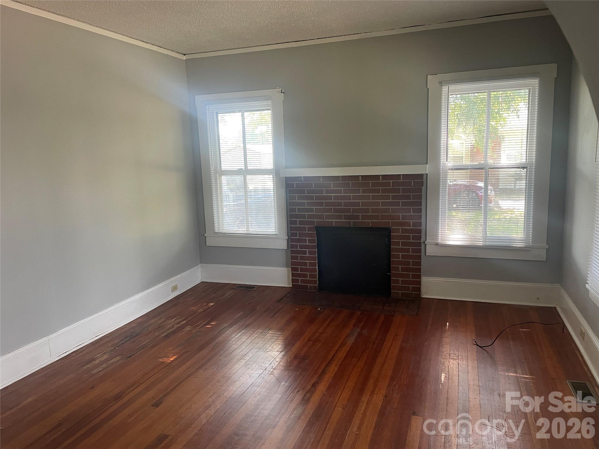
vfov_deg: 53.1
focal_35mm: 26
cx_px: 300
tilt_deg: -8.7
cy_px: 224
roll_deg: +2.4
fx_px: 450
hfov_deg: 67.3
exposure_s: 1/60
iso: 160
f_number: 1.6
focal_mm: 4.2
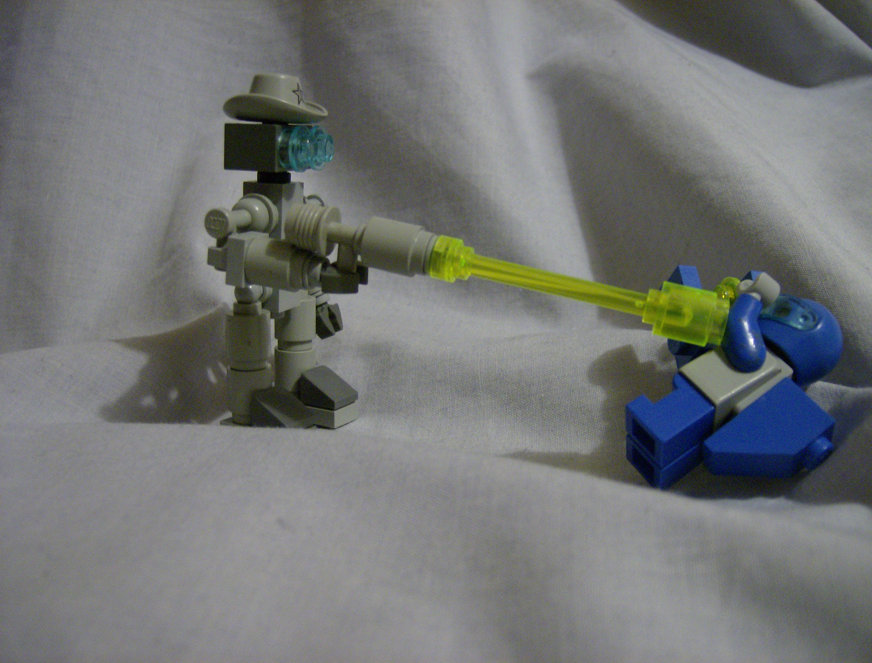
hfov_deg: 51.1
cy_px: 332
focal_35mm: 36
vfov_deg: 40.0
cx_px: 436
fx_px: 911
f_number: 2.8
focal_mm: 6
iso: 200
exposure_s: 1/13.9
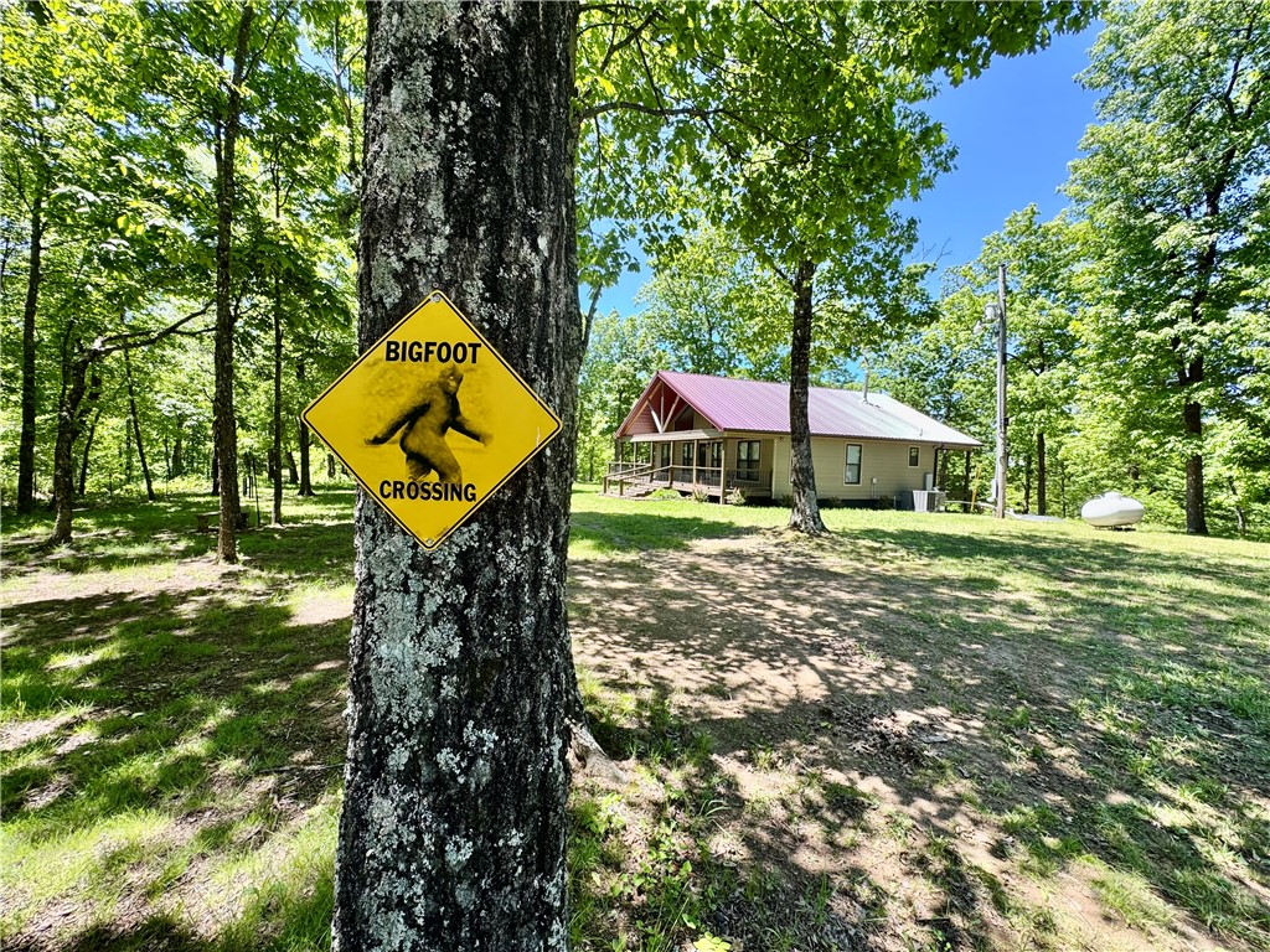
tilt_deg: -2.7
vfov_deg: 85.7
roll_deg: -1.4
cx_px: 635
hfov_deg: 102.1
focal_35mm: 14
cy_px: 476
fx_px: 514
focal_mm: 2.22
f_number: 2.2
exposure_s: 1/123
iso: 40
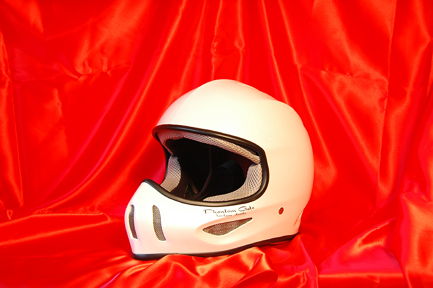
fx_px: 631
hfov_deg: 37.9
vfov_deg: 25.7
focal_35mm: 52
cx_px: 216
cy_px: 144
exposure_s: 1/60
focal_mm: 35
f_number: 5
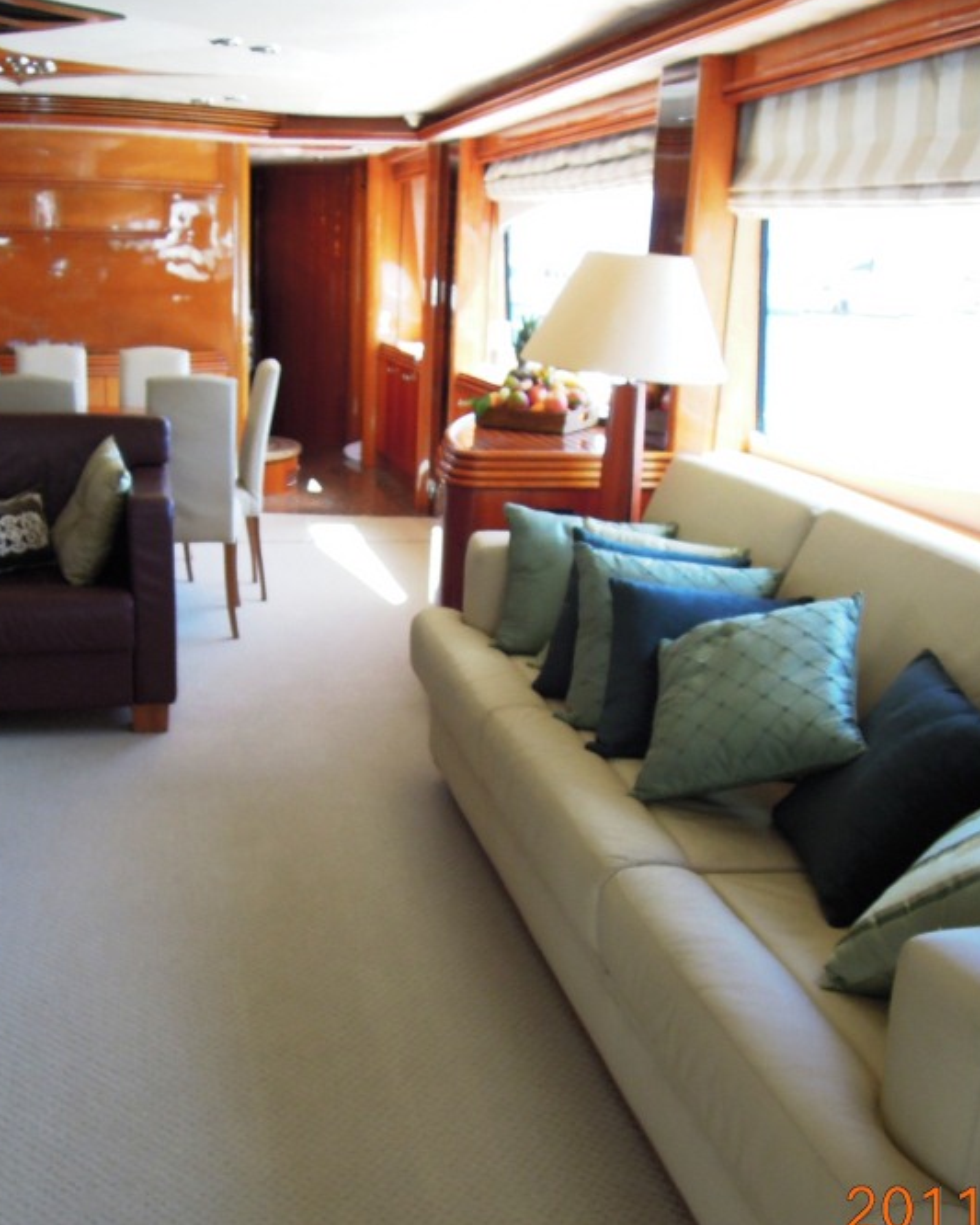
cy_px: 651
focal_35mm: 36
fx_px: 1305
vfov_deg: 50.2
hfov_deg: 40.8
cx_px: 355
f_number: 2.8
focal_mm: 4.3
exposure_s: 1/40
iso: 160
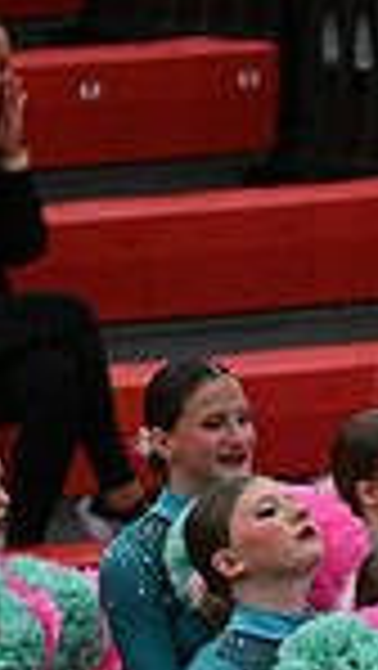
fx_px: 14515
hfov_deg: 1.5
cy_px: 717
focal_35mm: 816
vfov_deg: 2.6
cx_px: 1188
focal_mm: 200
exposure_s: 1/400
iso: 4000
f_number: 4
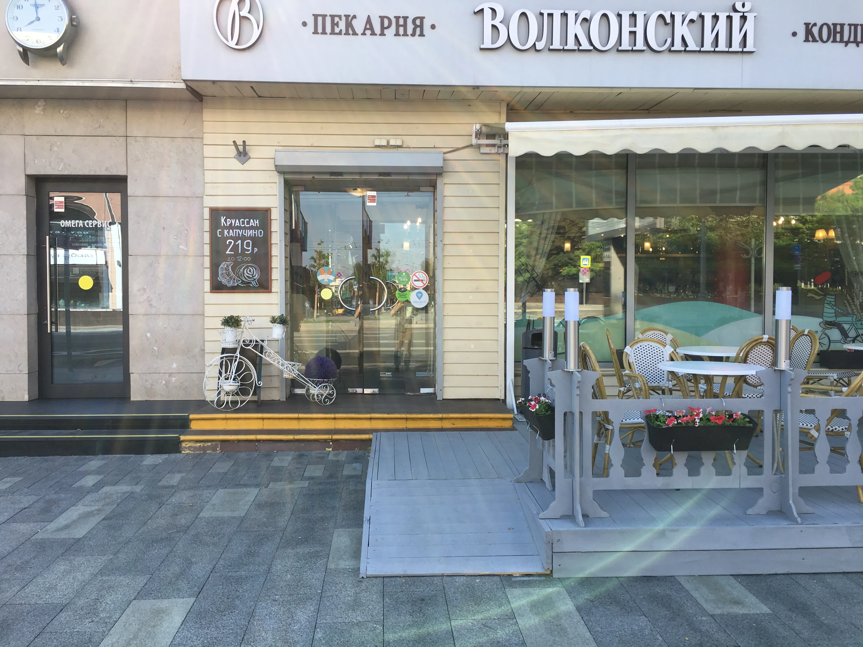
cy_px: 324
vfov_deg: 48.2
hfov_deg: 61.7
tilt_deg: -1.8
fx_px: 723
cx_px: 432
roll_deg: -1.1
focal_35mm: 29
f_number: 2.2
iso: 25
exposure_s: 1/246
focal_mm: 4.15
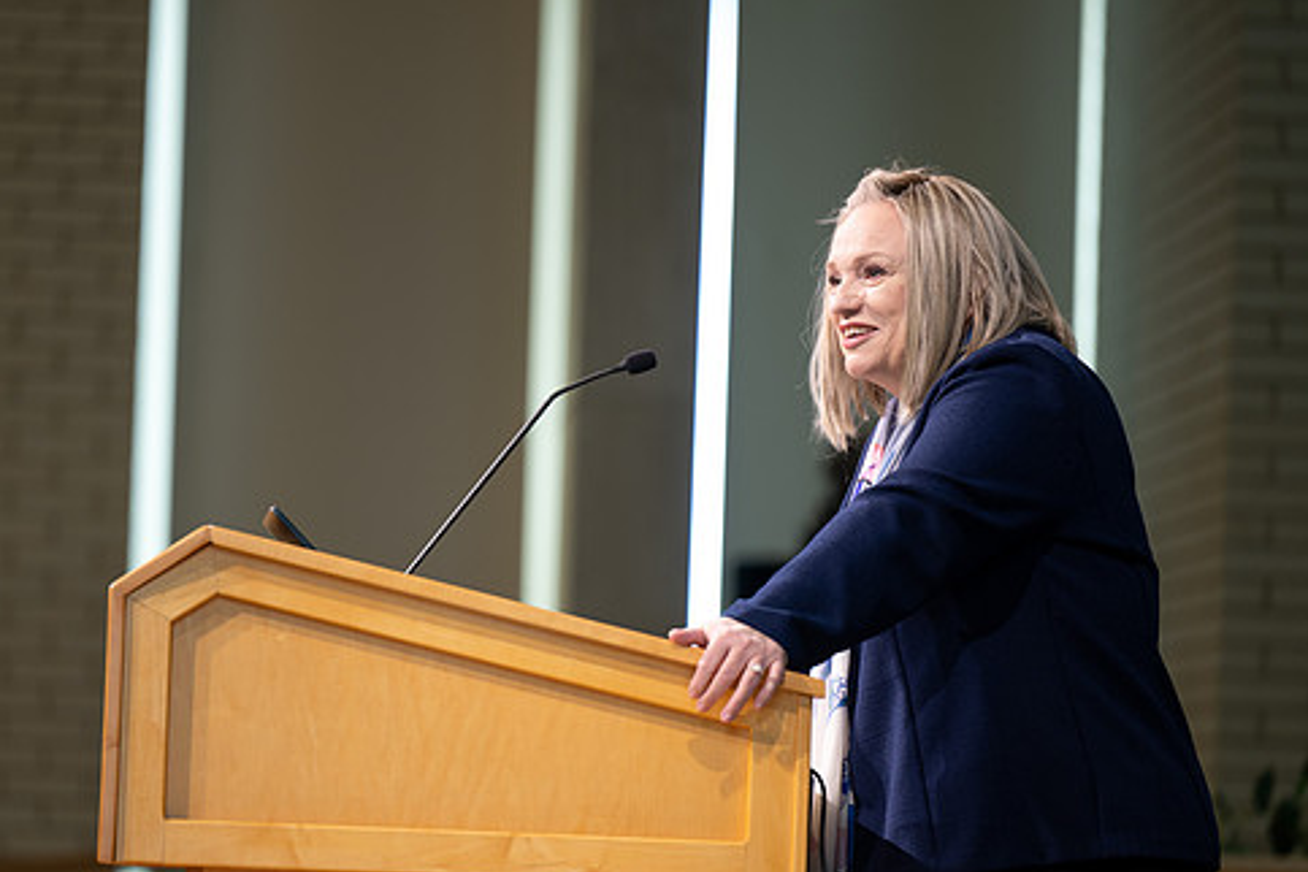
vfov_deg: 5.7
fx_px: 8719
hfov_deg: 8.6
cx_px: 561
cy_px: 516
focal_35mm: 240
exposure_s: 1/60
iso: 250
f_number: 2.8
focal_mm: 200
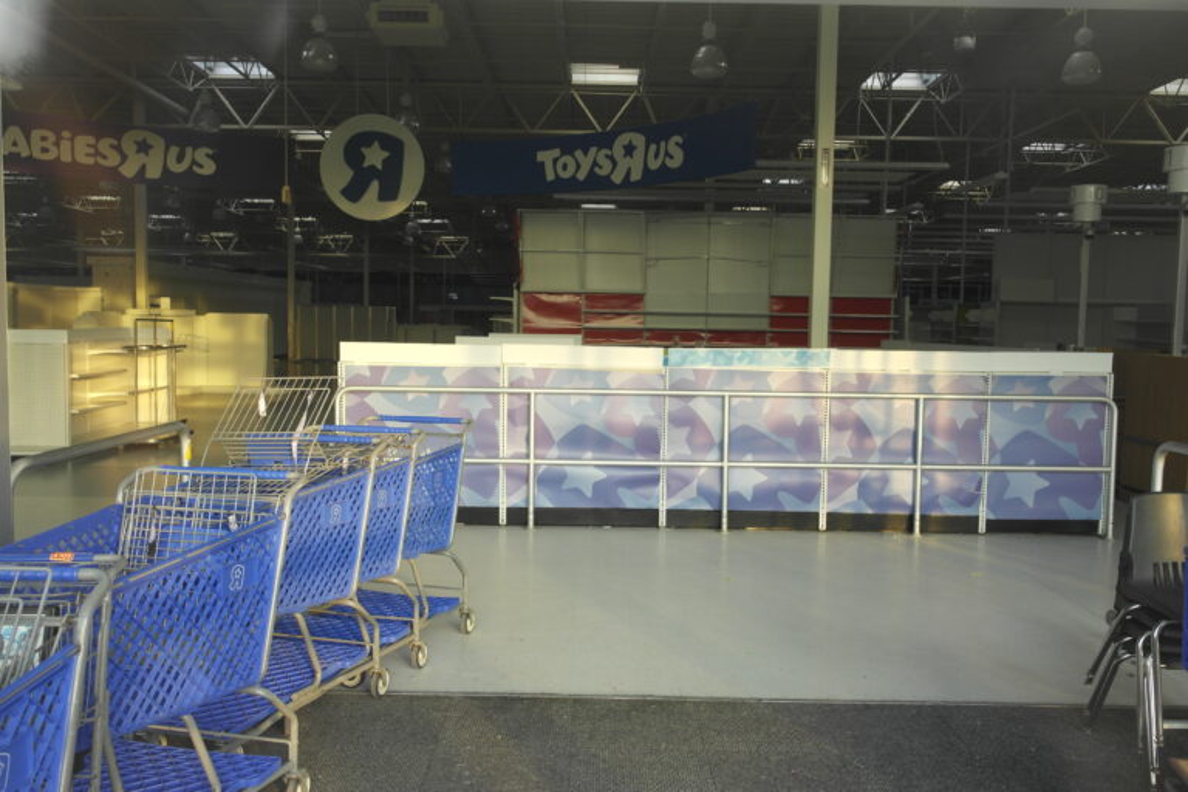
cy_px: 396
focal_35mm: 30
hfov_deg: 61.9
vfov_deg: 43.6
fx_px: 990
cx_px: 594
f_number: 3.5
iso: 400
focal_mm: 20
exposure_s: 1/80
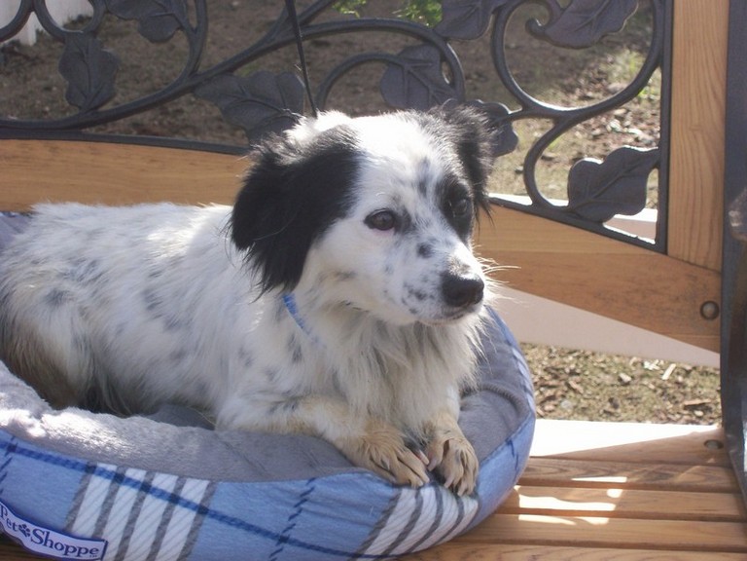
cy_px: 280
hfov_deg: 22.5
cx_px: 374
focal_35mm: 87
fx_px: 1877
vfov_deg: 17.0
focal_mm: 14.3
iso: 80
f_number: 4.3
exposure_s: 1/343
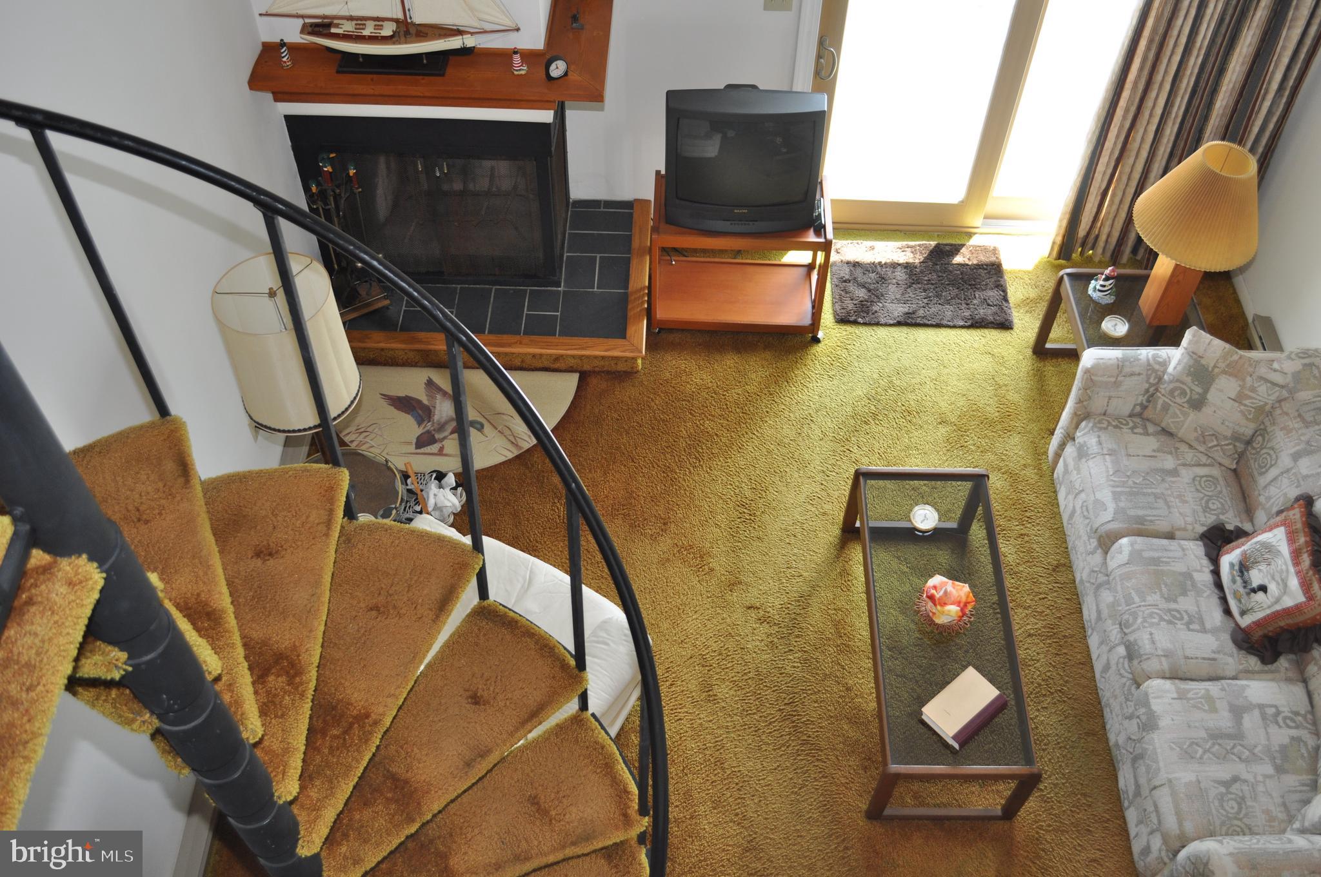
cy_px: 438
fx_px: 1209
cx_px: 660
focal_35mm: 33
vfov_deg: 39.9
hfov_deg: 57.3
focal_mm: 22
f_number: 4
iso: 400
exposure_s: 1/60
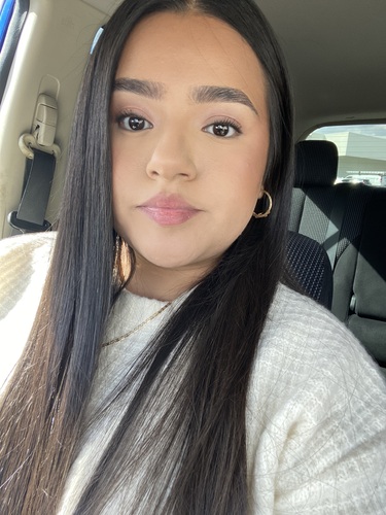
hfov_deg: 58.9
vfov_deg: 73.9
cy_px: 258
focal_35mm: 23
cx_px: 193
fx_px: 342
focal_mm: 2.71
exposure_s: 1/113
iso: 100
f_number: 2.2
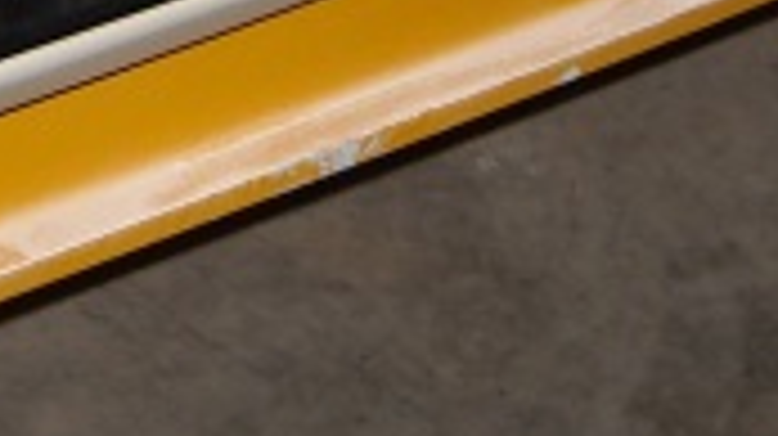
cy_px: -602
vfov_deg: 6.5
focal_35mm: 176
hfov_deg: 12.2
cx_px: 103
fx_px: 3628
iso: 64
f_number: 2.8
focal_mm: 5.7
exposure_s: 1/60
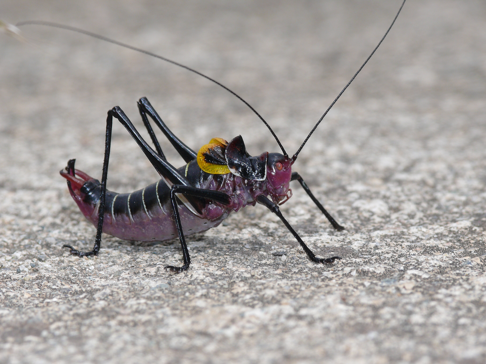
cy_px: 182
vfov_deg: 8.2
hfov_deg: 10.9
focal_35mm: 182
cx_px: 243
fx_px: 2555
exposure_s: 1/400
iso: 100
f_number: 7.1
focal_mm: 38.4
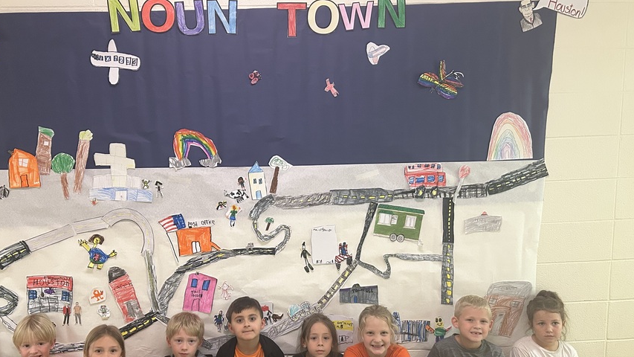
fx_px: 572
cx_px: 264
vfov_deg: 34.2
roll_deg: +2.2
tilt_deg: -9.5
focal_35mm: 34
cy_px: 248
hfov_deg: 57.7
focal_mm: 5.7
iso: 400
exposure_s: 1/60
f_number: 1.5
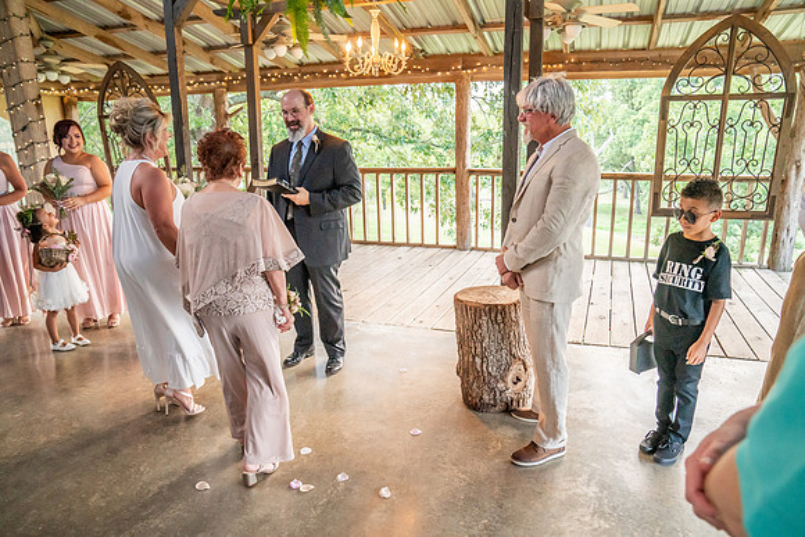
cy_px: 268
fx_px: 537
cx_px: 402
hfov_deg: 73.7
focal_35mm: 24
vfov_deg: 53.2
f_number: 4.5
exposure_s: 1/160
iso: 3200
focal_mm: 24
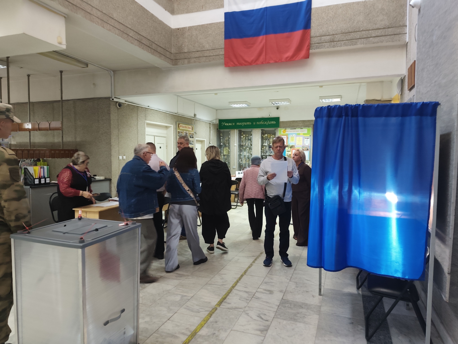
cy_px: 172
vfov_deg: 58.9
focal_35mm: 23
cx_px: 229
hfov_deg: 73.9
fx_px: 304
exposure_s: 1/33.3
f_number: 1.65
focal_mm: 6.19
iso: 1250
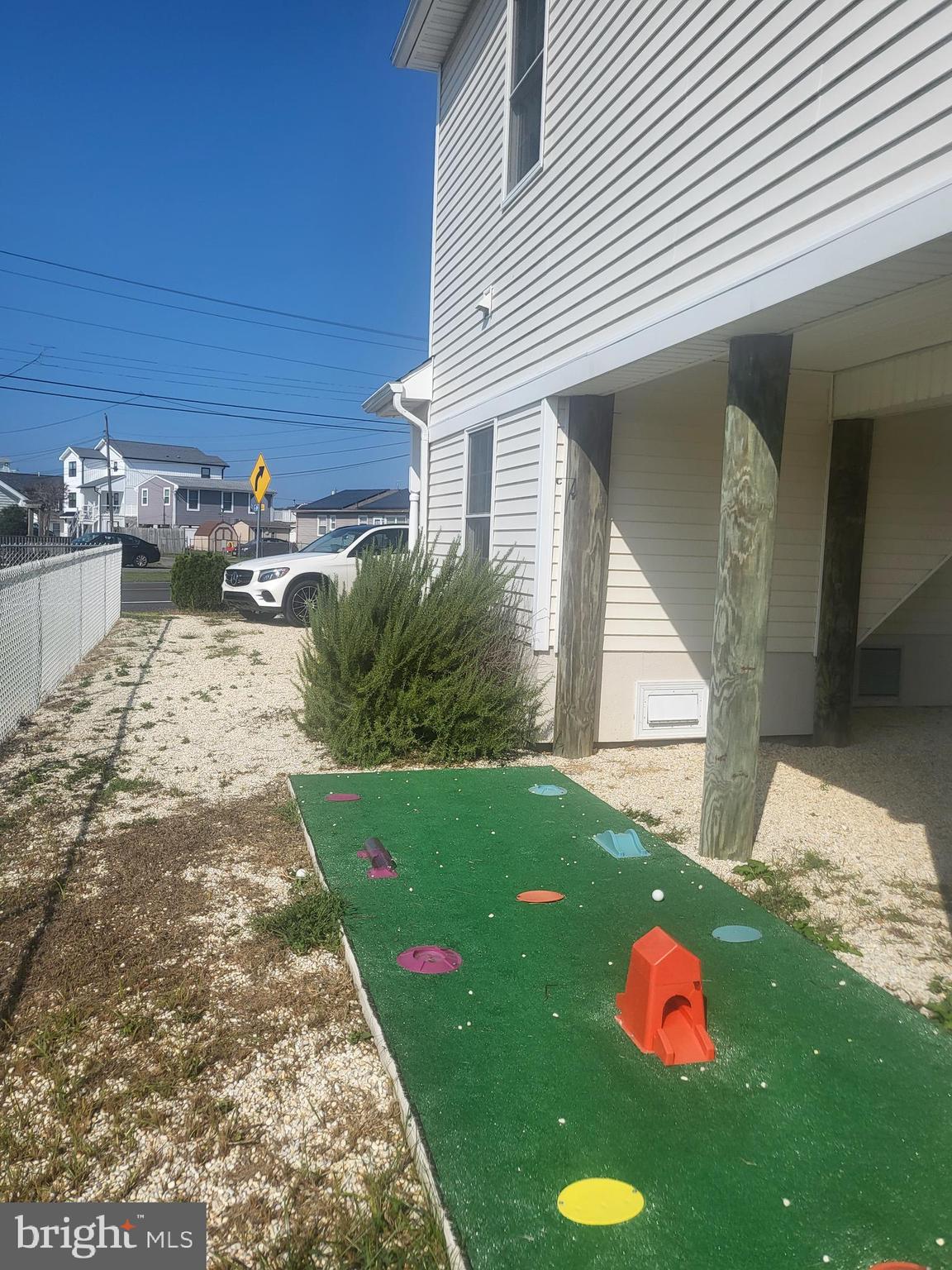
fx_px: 953
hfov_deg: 53.1
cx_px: 476
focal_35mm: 26
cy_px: 635
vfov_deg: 67.3
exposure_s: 1/5002
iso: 50
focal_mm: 4.25
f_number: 1.8
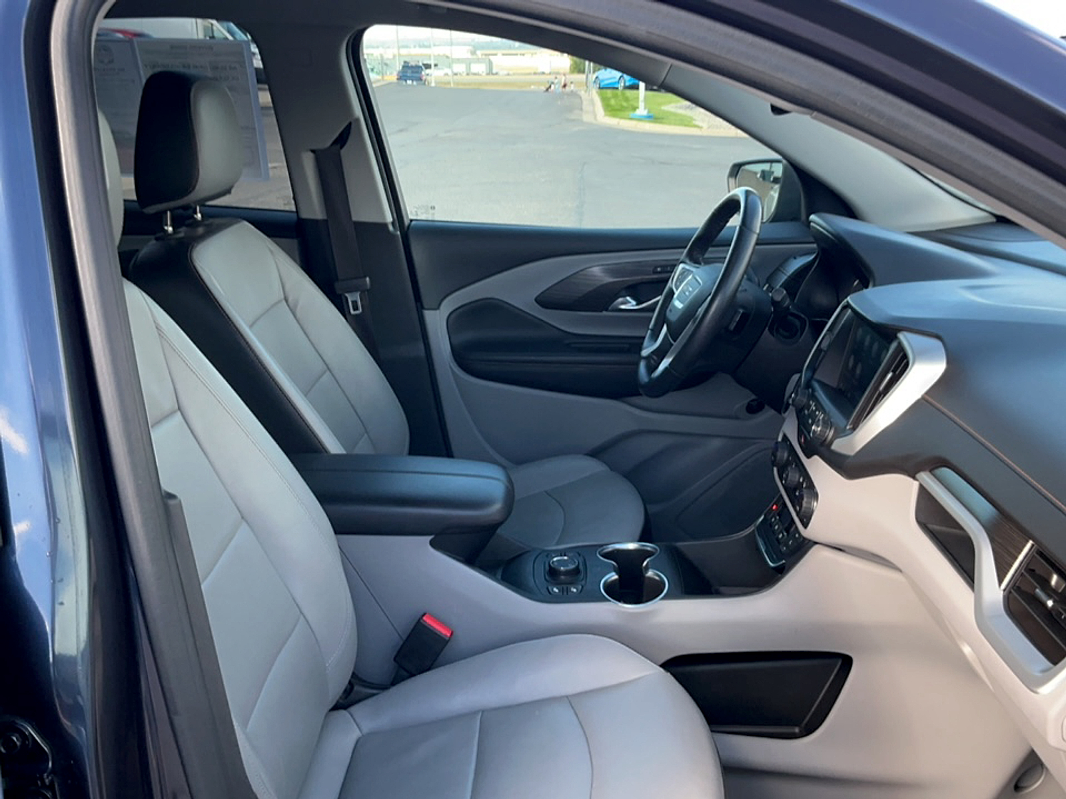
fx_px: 924
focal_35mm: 30
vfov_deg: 46.8
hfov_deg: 60.0
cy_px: 400
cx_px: 533
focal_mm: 3
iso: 25
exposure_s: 1/120
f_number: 1.8
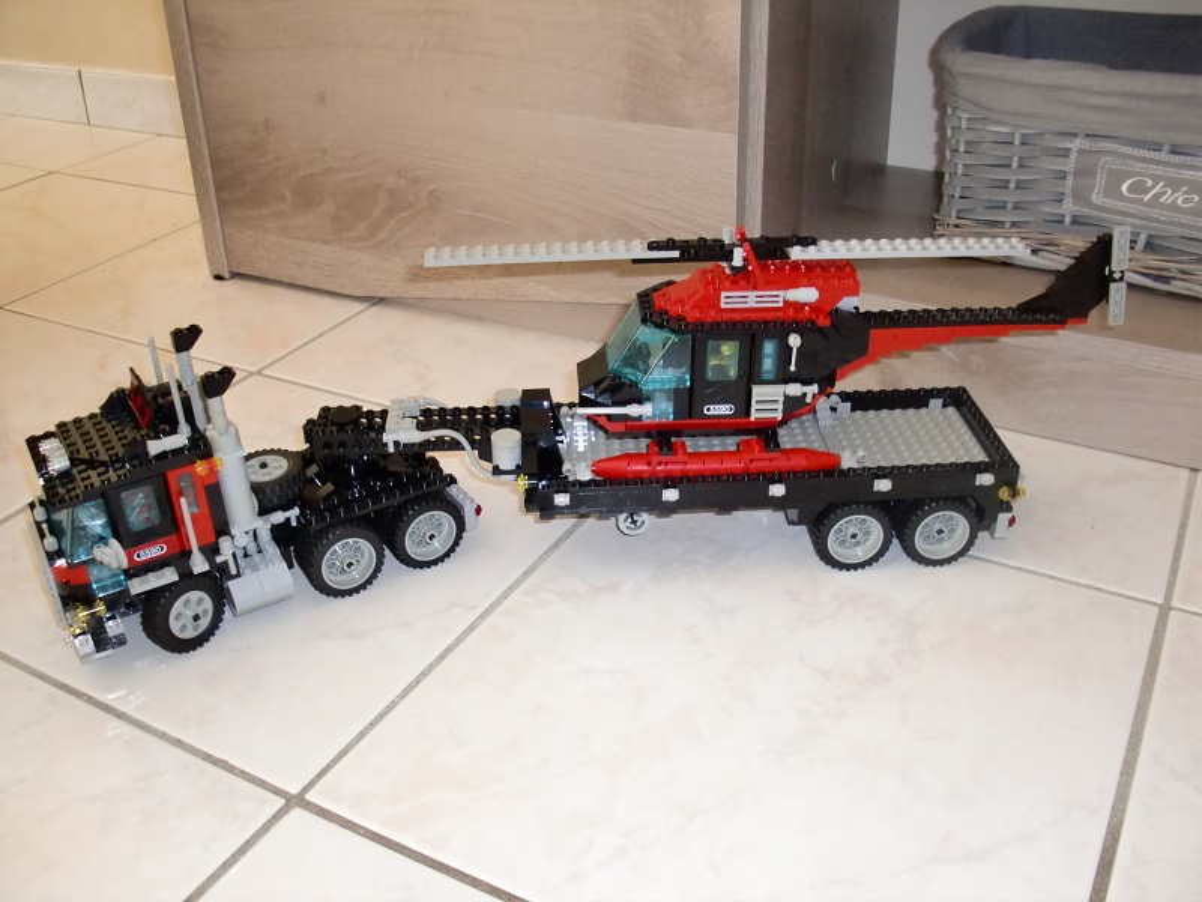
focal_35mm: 36
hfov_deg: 51.4
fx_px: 1250
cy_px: 451
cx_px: 601
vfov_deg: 39.7
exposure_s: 1/30
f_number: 2.8
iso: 400
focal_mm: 6.3
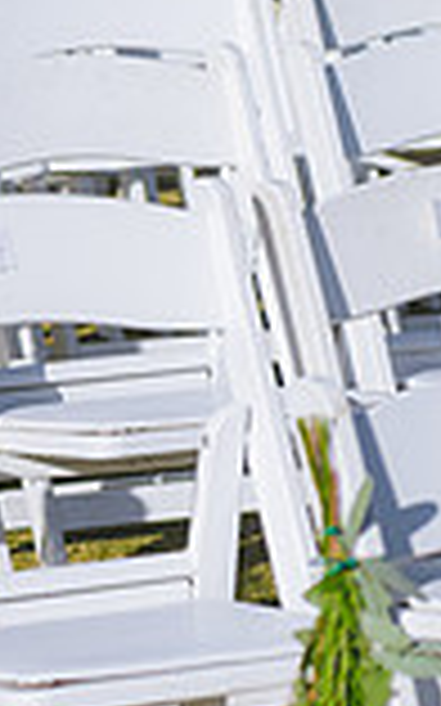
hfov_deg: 4.9
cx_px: -405
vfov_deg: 8.0
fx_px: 5062
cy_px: 531
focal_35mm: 263
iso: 100
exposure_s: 1/2000
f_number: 4
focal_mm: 70
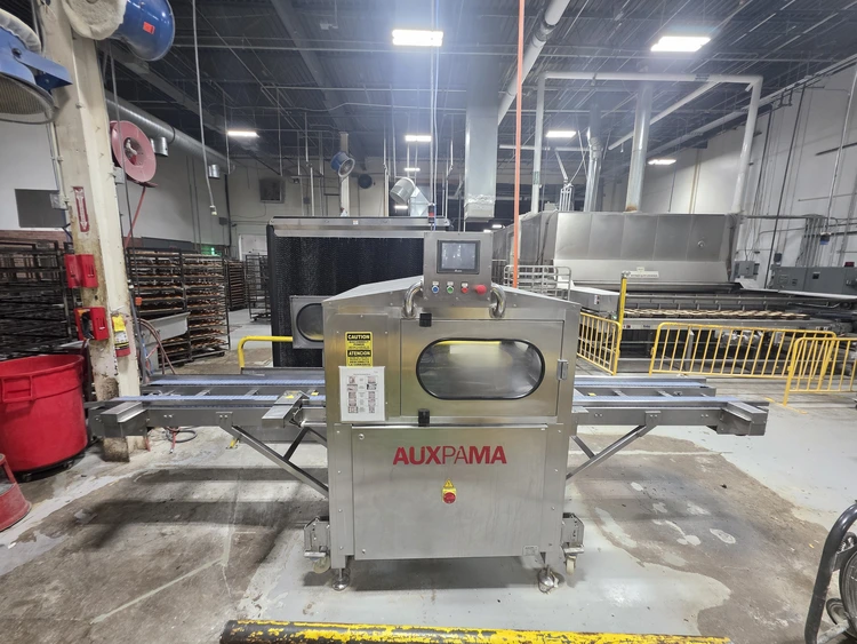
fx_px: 322
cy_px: 322
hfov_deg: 106.2
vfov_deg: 89.9
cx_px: 428
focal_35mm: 13
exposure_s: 1/120
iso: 250
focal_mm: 2.2
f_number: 1.9
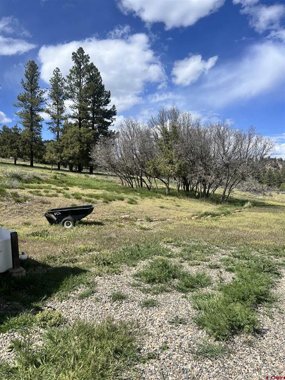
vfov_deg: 67.3
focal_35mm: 26
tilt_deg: -2.4
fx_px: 285
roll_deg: +0.0
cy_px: 190
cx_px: 142
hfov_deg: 53.1
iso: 50
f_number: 1.5
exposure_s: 1/4831
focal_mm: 5.7
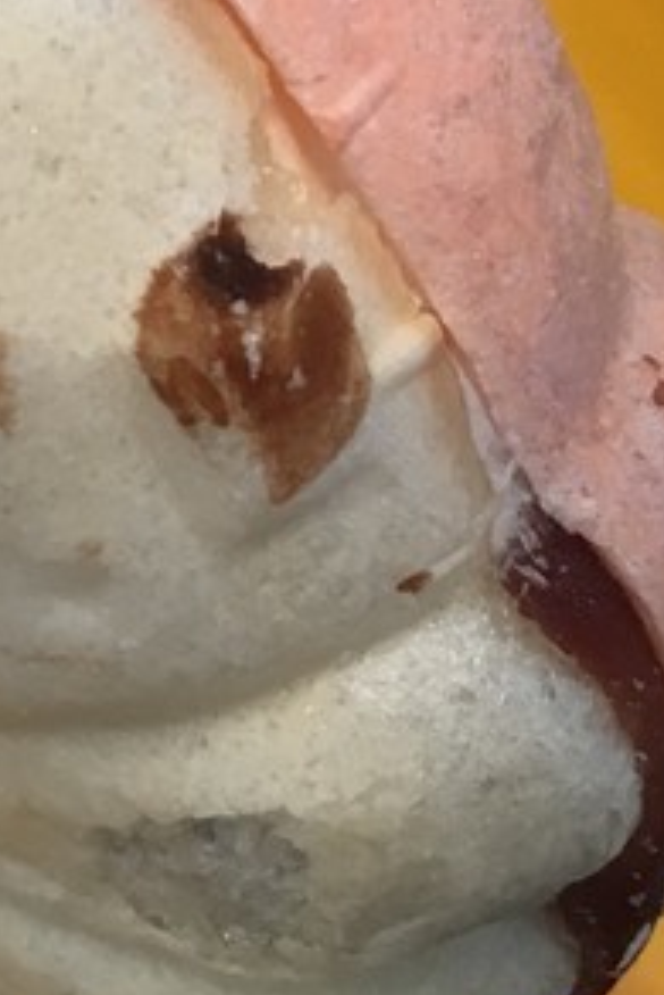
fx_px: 3426
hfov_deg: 10.3
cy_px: -215
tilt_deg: -53.4
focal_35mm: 124
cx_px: -599
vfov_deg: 15.9
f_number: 2.2
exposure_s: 1/30
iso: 32
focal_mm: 4.15
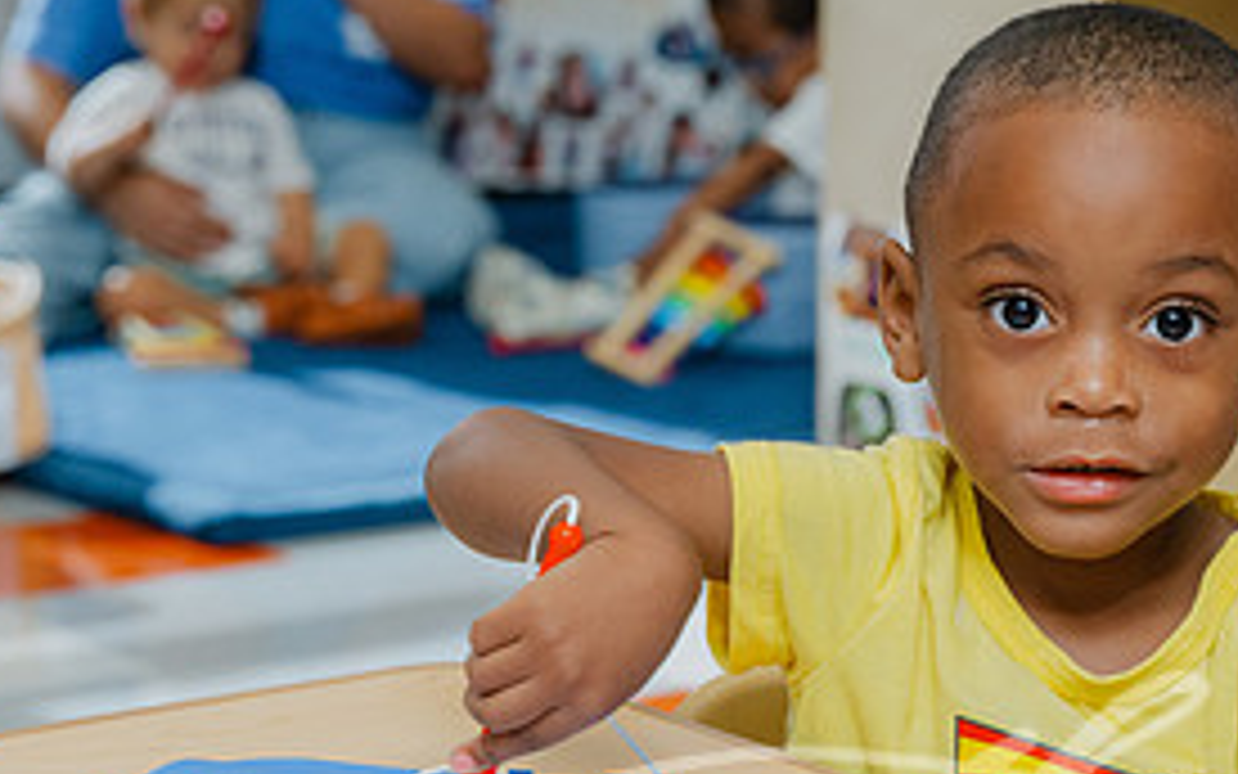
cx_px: 950
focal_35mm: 112
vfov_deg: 11.7
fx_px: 3780
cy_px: 416
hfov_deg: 18.5
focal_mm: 52
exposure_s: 1/200
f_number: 4.5
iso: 640
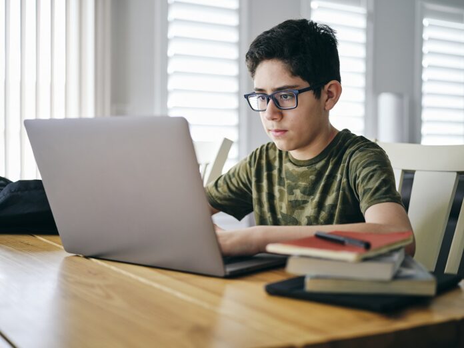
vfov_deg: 29.1
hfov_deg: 38.2
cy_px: 174
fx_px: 670
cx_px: 232
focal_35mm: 50
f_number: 2.8
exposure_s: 1/125
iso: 1000
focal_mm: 63
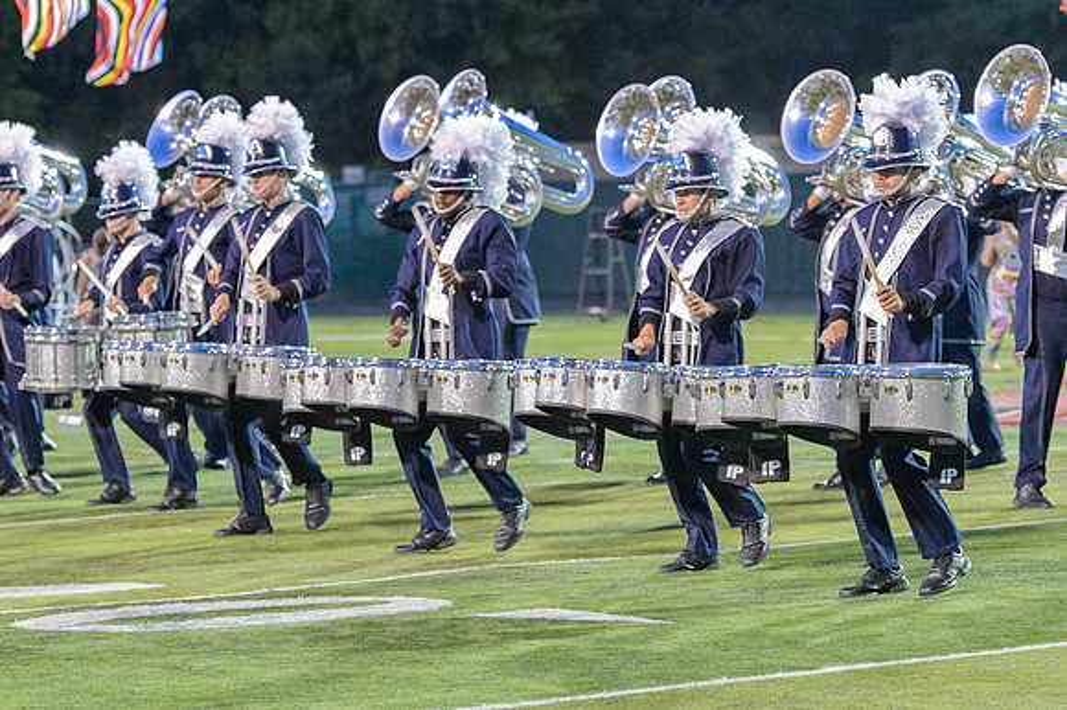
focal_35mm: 182
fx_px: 5403
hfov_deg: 11.3
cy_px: 331
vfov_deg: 7.5
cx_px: 652
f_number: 3.5
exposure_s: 1/320
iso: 6400
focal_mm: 110
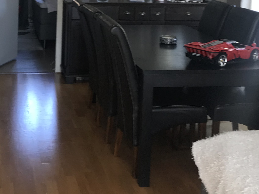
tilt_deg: -4.7
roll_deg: -1.5
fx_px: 501
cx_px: 78
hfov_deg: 28.7
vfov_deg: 21.2
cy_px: -1
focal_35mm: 67
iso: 32
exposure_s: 1/50
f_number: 1.8
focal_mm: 3.99
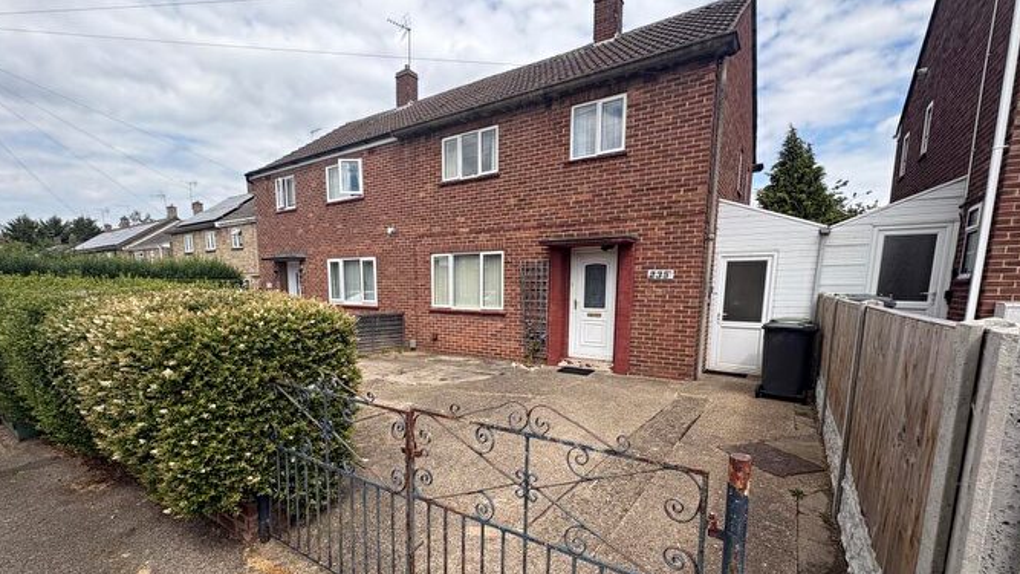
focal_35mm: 16
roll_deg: -0.2
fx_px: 433
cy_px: 351
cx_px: 500
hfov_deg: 99.4
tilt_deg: -8.7
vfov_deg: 66.3
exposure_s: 1/1198
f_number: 2.2
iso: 40
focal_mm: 2.22
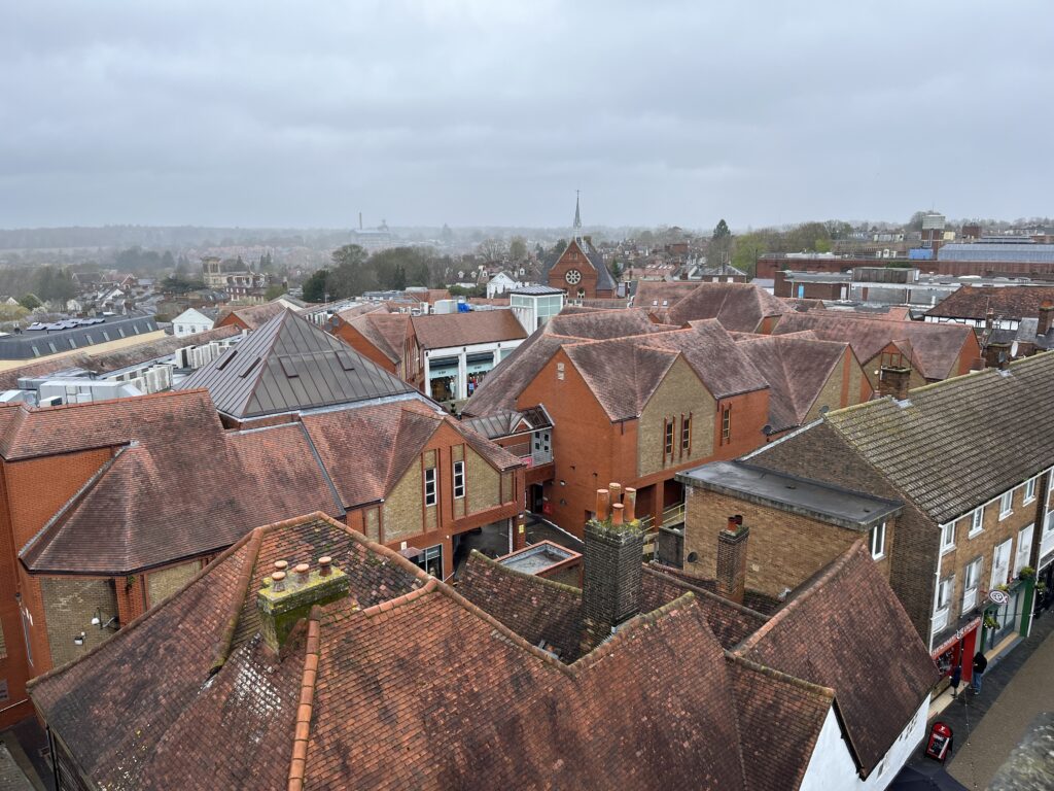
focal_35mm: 26
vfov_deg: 53.1
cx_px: 527
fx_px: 792
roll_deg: -0.5
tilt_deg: -12.4
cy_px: 396
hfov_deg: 67.3
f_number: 1.6
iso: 50
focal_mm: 5.1
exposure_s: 1/906
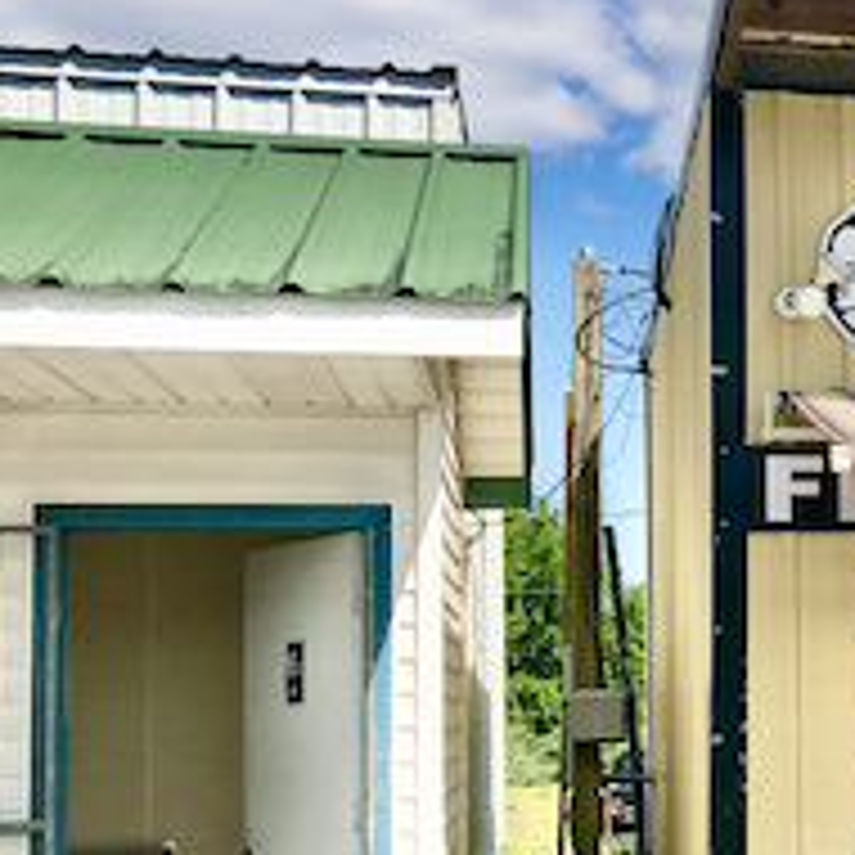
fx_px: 2180
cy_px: 576
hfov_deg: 19.5
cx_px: 1260
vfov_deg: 22.1
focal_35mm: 78
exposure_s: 1/2667
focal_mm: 4
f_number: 1.8
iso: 20
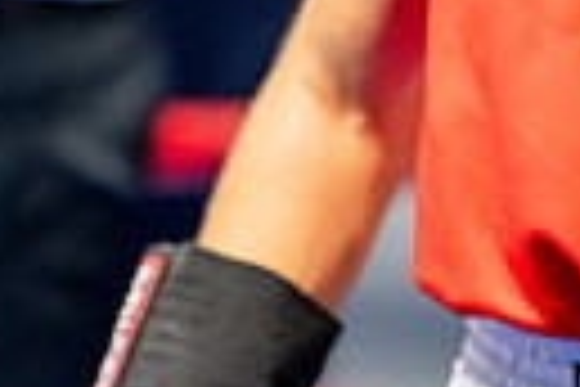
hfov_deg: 5.7
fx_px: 5783
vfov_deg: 3.8
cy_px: -268
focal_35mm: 359
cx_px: 553
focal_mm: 80
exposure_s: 1/800
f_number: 2
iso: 4000
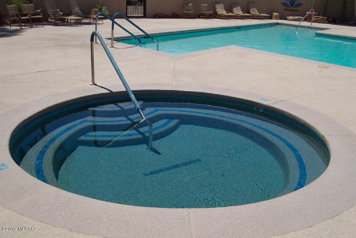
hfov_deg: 50.7
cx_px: 178
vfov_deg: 35.1
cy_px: 119
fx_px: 376
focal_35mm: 38
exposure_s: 1/1000
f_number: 4.8
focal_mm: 8
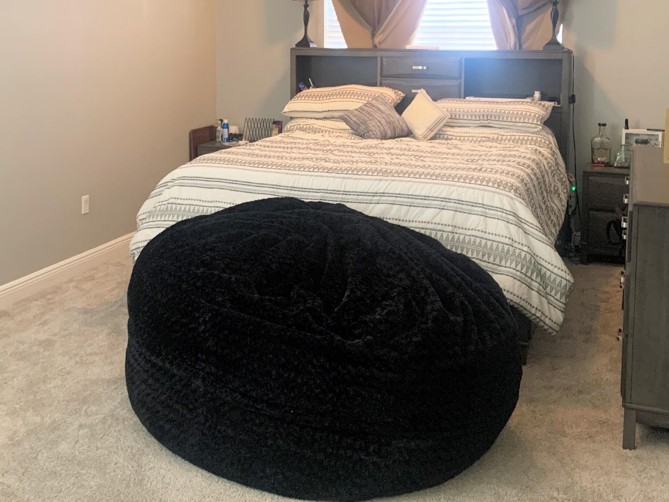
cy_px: 91
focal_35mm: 43
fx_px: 831
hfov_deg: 43.7
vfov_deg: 32.5
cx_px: 280
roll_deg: -0.4
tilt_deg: -6.5
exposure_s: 1/60
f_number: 1.8
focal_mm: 4.25
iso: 320
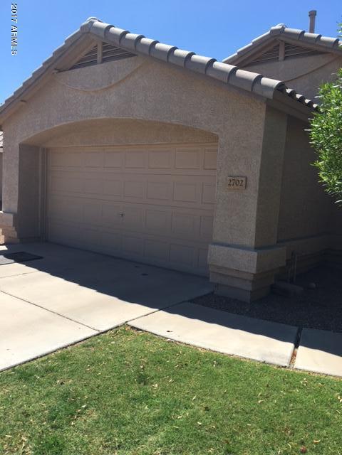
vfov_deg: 61.7
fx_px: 382
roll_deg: -2.9
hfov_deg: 48.2
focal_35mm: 29
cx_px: 171
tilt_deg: -5.0
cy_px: 228
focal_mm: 4.15
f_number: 2.2
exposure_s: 1/1603
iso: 25
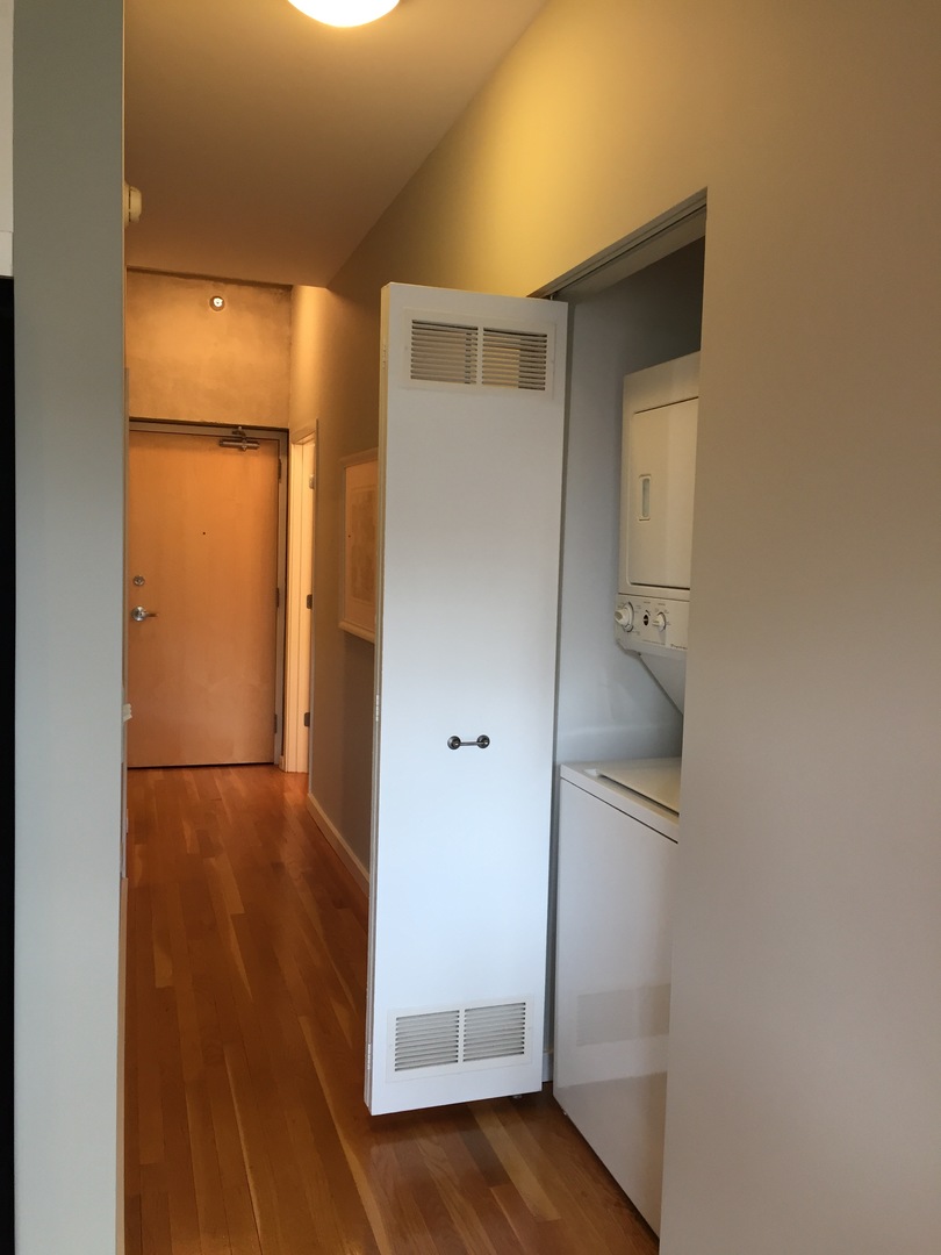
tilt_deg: -3.0
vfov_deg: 61.7
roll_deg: -1.3
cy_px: 628
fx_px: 1051
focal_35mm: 29
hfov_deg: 48.2
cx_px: 470
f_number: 2.2
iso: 64
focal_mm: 4.15
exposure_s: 1/30
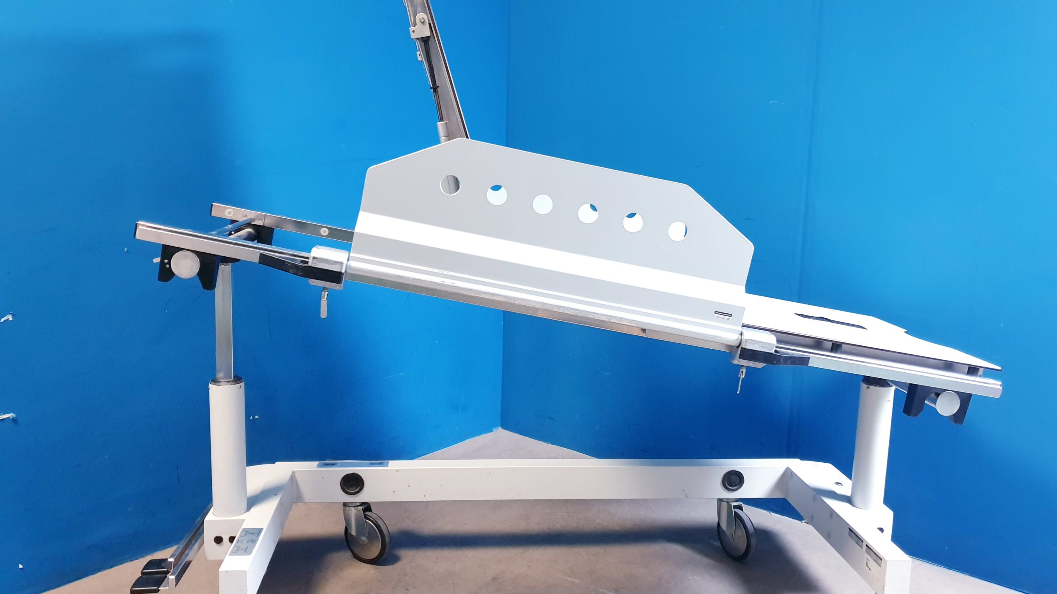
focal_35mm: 29
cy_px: 289
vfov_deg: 40.2
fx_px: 813
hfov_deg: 66.1
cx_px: 527
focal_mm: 4.3
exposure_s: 1/33
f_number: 1.5
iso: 320
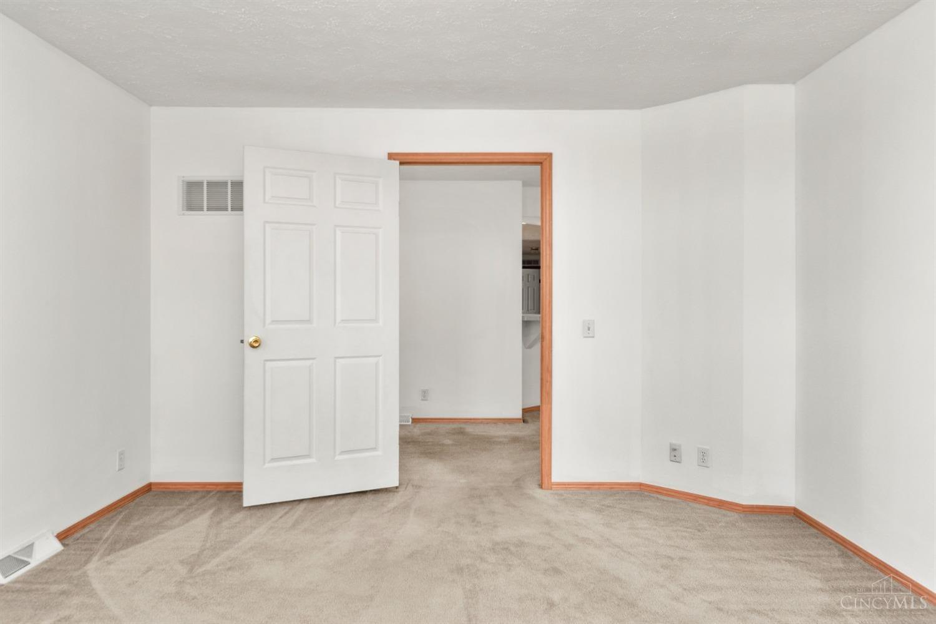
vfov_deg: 53.1
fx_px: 624
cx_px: 468
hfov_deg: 73.7
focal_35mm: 24
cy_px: 312
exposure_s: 1/13
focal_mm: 24
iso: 320
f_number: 5.6
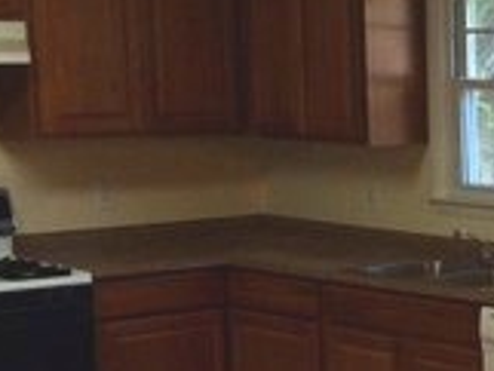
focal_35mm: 119
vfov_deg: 12.4
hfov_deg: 15.2
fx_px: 1699
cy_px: 313
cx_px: 764
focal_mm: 4.12
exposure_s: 1/73
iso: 32
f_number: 2.2
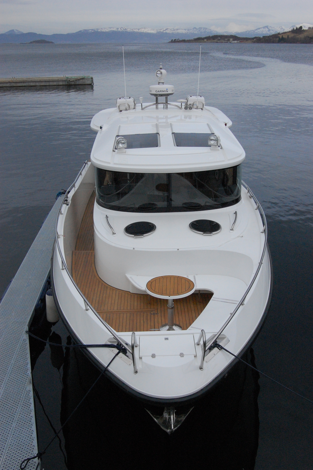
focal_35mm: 39
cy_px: 235
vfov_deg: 49.6
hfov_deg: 34.1
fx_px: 510
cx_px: 156
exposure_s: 1/1000
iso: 1600
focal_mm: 26
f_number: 16
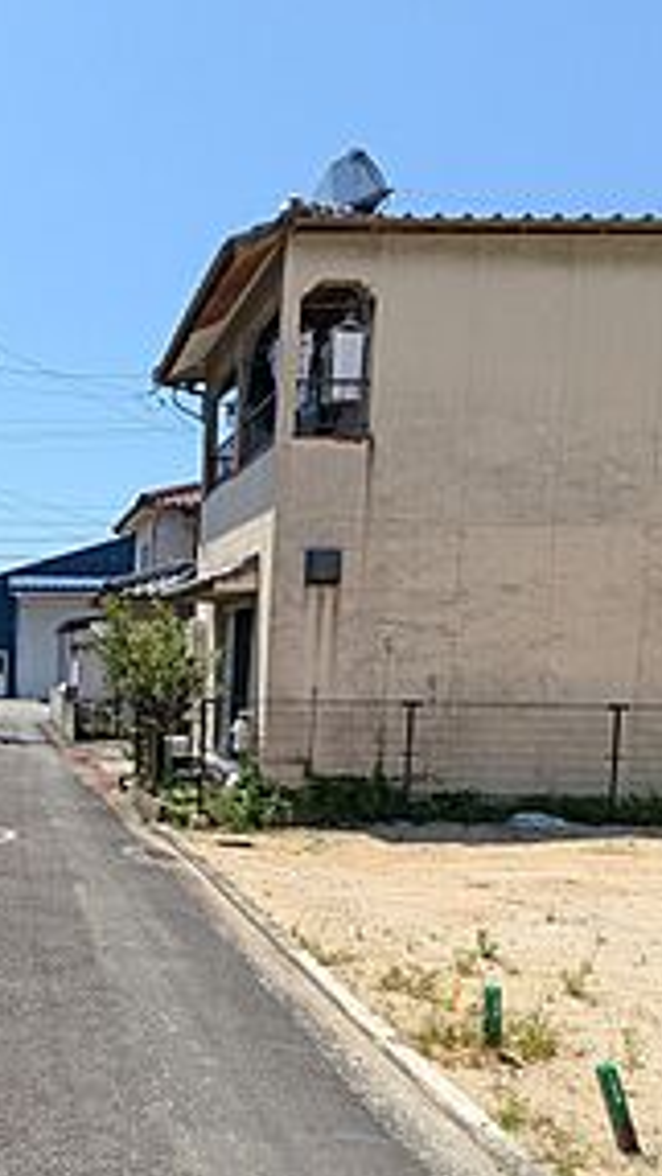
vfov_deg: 60.0
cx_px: -41
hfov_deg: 32.8
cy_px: 752
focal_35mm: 32
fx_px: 998
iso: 51
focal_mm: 1.83
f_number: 2.2
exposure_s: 1/1395
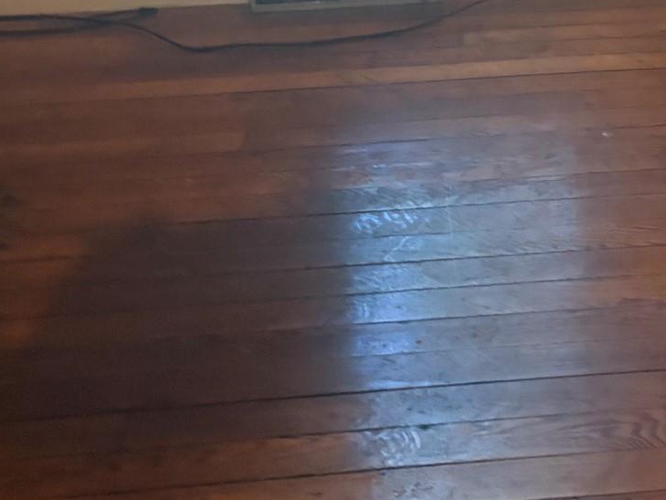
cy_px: -163
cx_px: 593
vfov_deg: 18.6
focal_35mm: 73
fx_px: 1405
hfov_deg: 25.9
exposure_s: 1/60
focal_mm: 5.96
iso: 320
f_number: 1.6
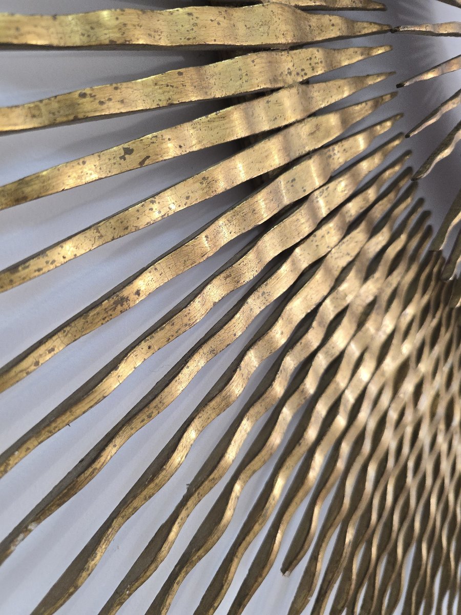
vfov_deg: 73.9
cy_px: 308
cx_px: 230
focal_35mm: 23
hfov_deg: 58.9
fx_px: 408
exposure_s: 1/100
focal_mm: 6.3
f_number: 1.7
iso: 250
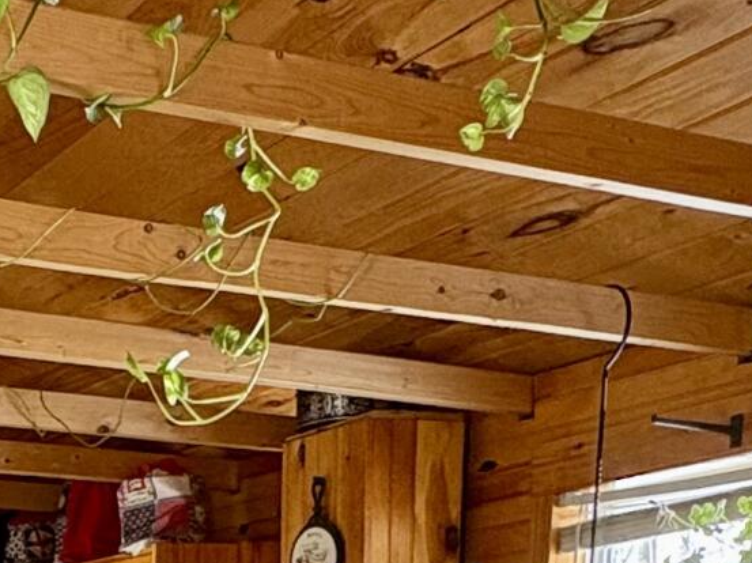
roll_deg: +2.3
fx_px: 1650
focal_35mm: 76
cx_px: -61
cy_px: 982
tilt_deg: -7.5
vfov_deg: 16.5
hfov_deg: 24.1
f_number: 2.2
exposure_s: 1/99
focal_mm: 2.22
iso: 200
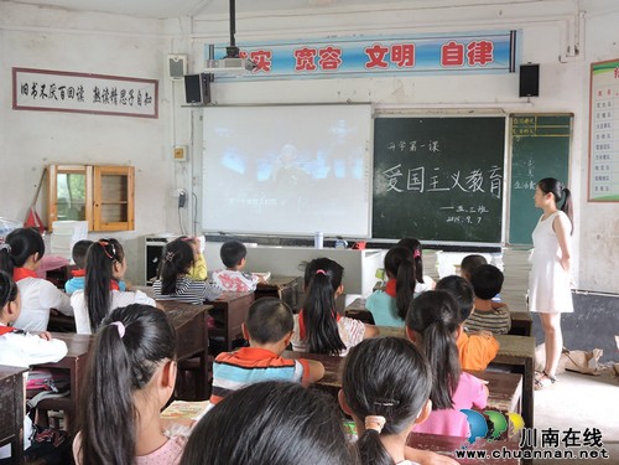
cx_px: 310
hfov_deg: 46.8
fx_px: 715
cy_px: 232
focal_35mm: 40
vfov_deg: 36.0
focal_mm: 7.2
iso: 400
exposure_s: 1/20
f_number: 3.8
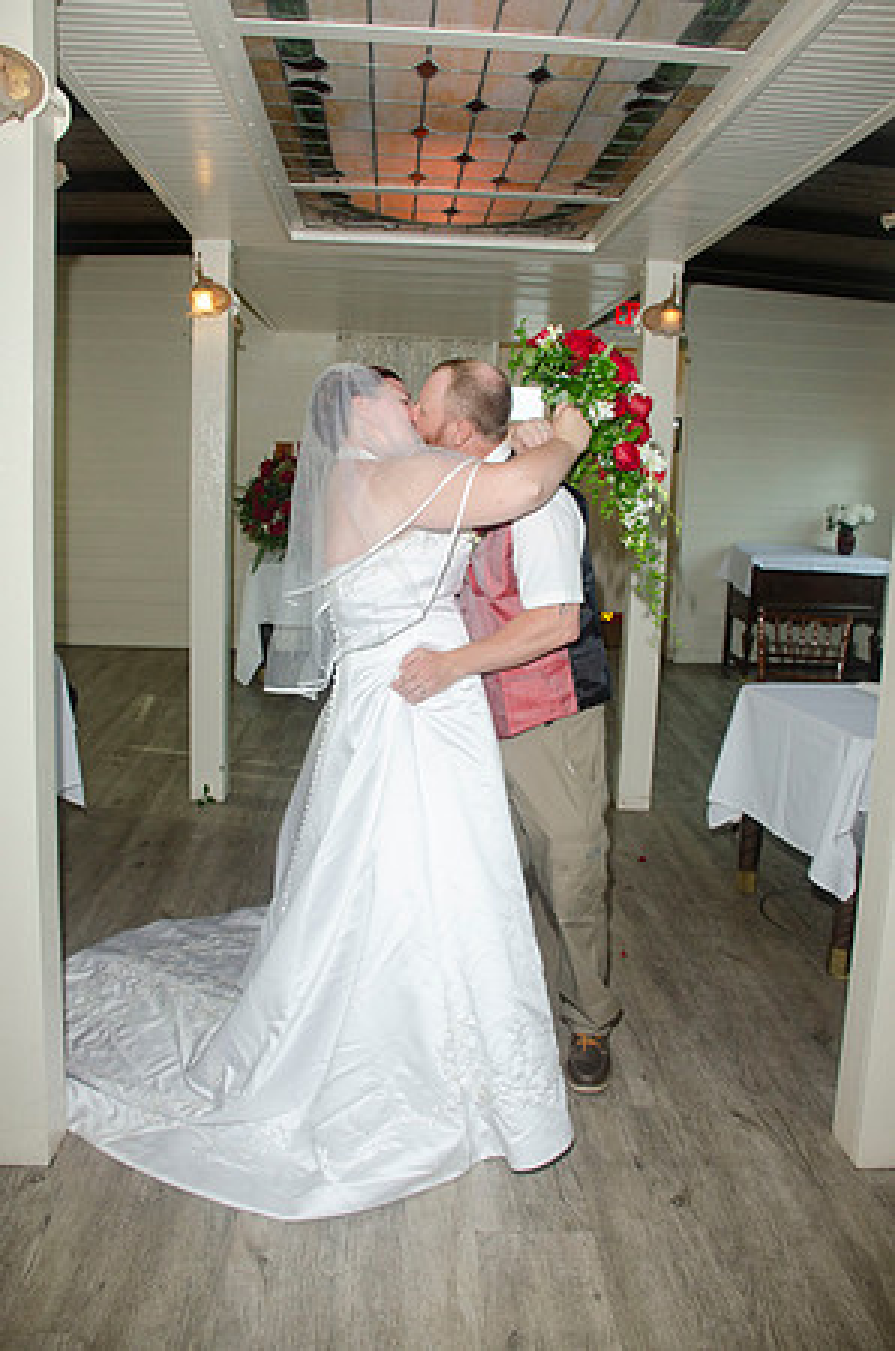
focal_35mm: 30
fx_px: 1124
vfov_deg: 62.0
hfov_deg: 43.4
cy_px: 676
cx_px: 448
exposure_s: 1/250
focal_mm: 20
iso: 400
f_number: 5.6
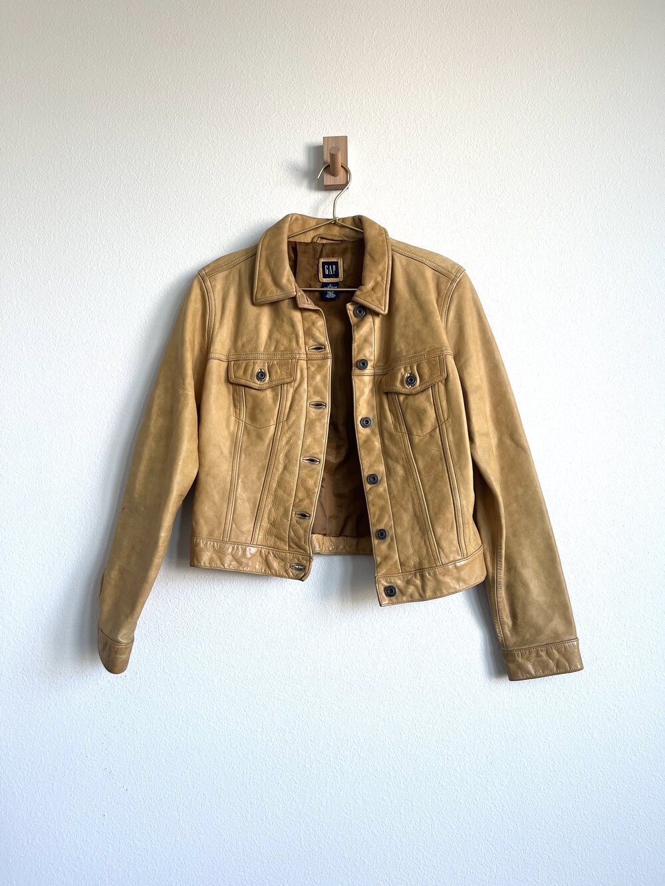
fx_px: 666
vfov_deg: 67.3
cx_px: 332
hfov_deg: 53.1
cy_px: 443
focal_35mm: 26
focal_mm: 5.1
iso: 80
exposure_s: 1/122
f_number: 1.6
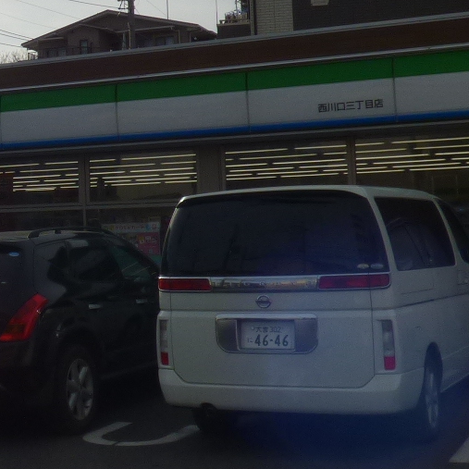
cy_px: 137
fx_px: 1150
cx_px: -68
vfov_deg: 22.9
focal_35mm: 75
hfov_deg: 21.7
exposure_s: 1/2000
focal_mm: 3.7
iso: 100
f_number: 4.5
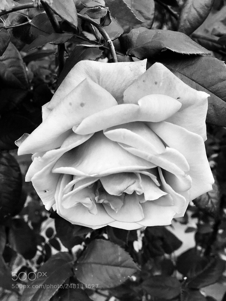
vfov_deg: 33.8
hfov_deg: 25.7
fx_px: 496
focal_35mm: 57
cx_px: 113
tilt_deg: -3.8
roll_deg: +0.1
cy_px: 150
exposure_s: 1/60
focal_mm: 6.6
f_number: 2.8
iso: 125
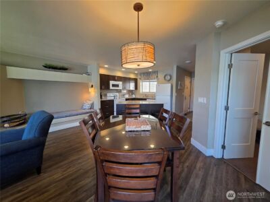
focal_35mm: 13
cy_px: 101
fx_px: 101
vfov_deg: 89.9
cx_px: 135
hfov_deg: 106.2
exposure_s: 1/120
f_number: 1.9
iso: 160
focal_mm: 2.2
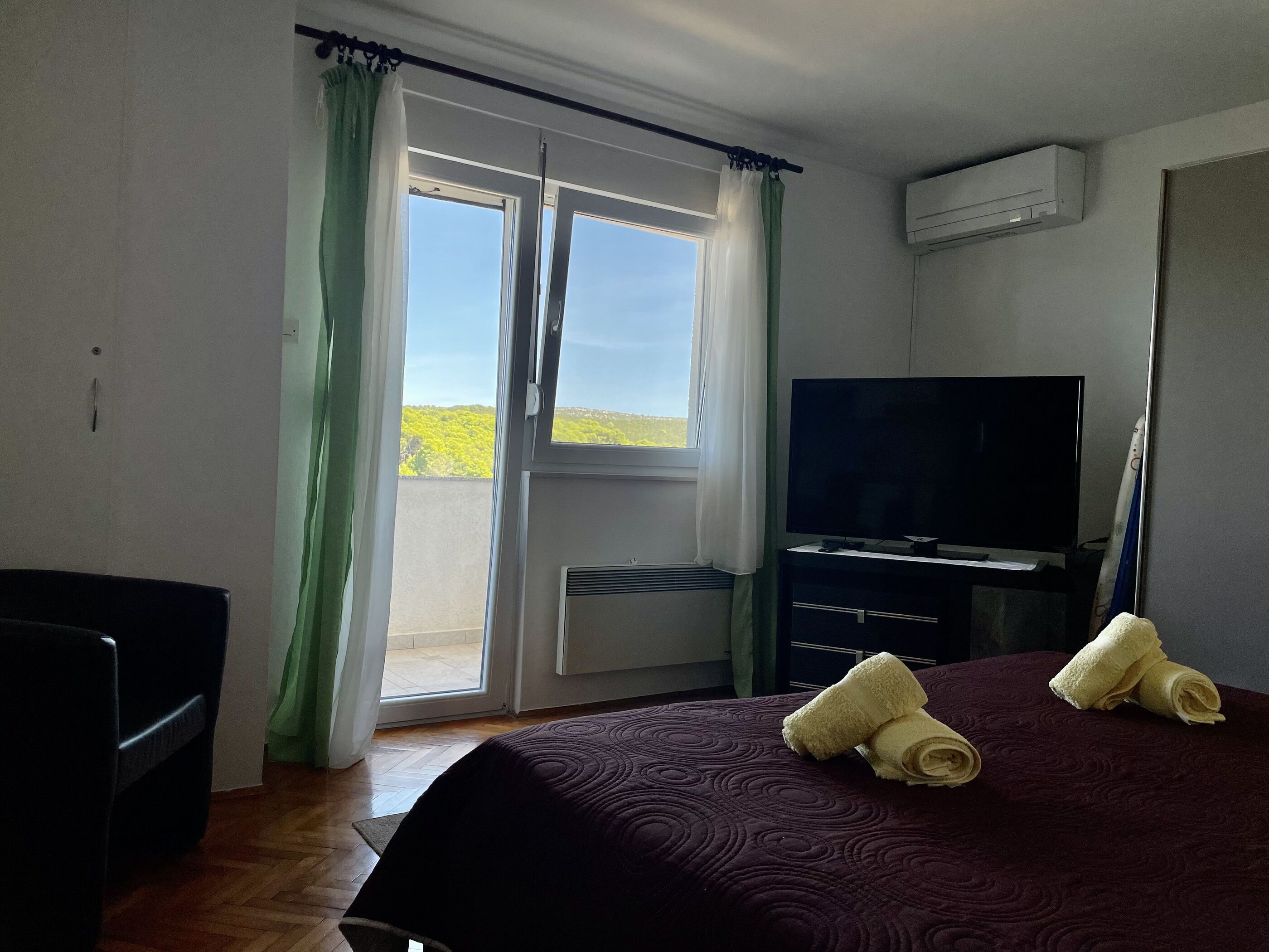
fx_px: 953
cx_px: 634
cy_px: 476
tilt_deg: -1.9
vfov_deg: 53.1
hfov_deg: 67.3
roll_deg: -2.3
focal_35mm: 26
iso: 32
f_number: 1.6
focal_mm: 4.2
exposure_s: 1/513
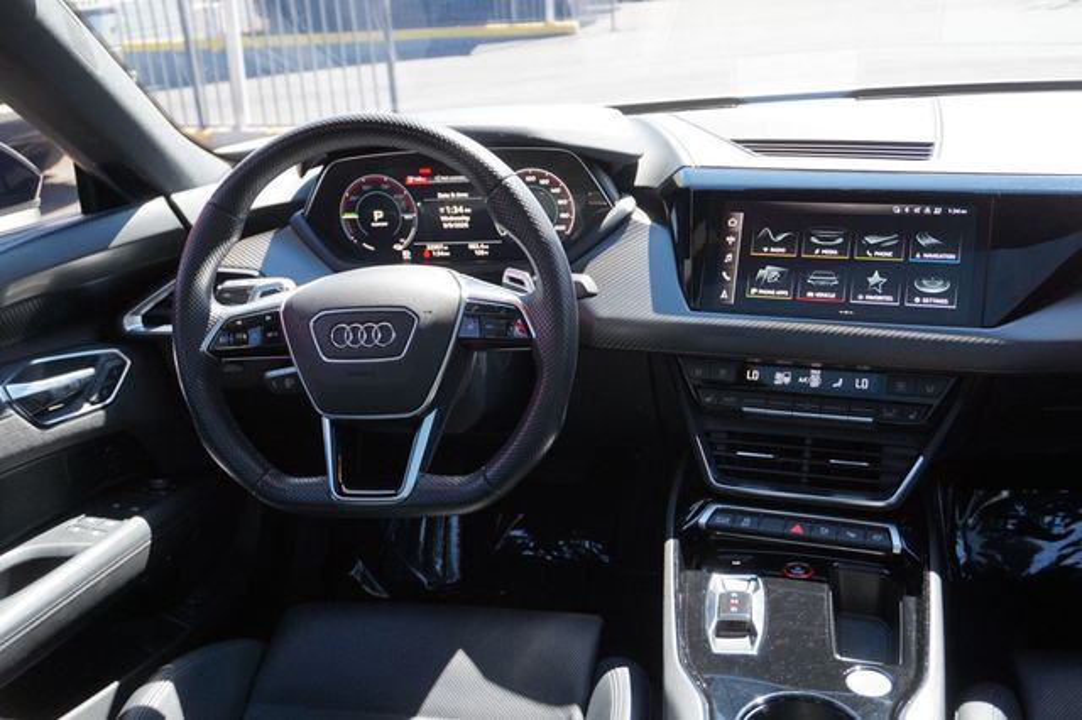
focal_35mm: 34
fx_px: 1036
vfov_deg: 38.3
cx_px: 541
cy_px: 360
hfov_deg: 55.1
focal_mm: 23
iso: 320
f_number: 4.5
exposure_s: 1/60
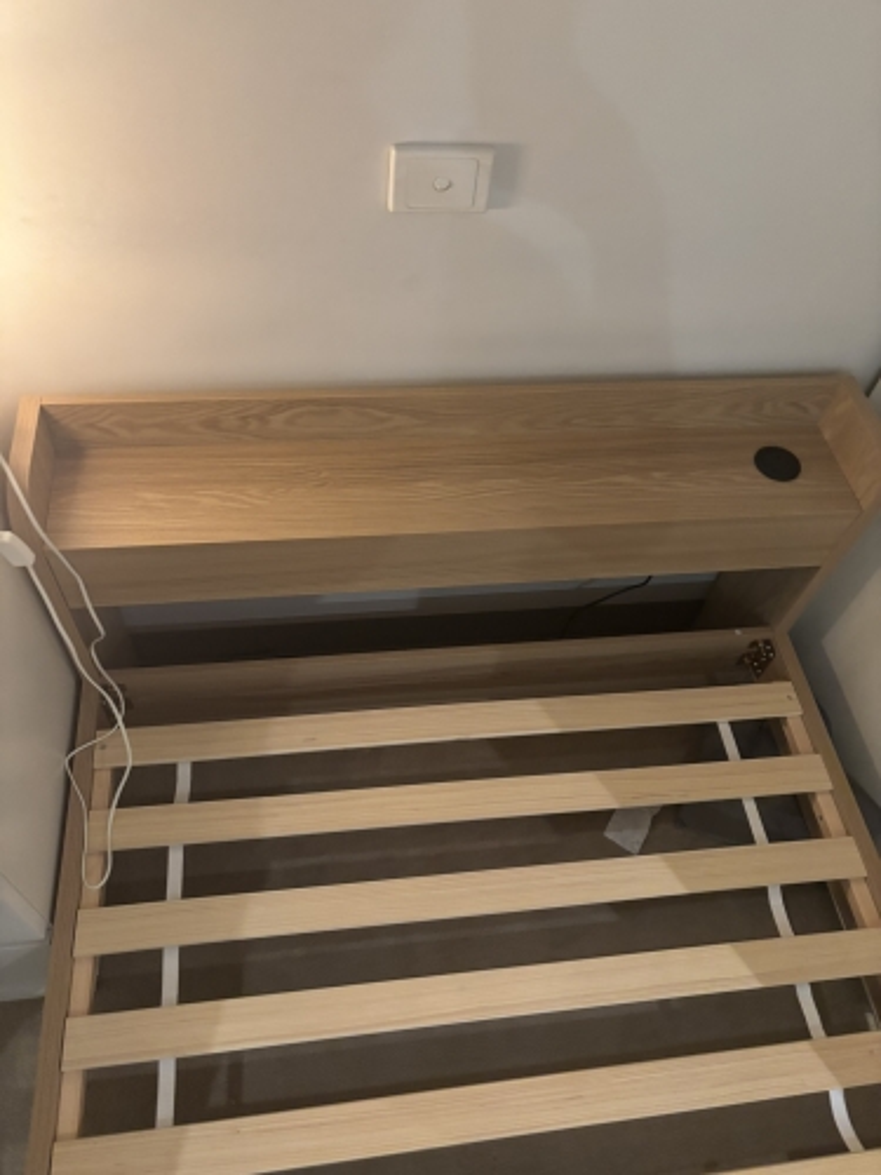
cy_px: 588
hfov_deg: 53.1
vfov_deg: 67.3
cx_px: 440
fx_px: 882
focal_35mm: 26
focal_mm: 5.96
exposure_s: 1/33
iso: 640
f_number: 1.6
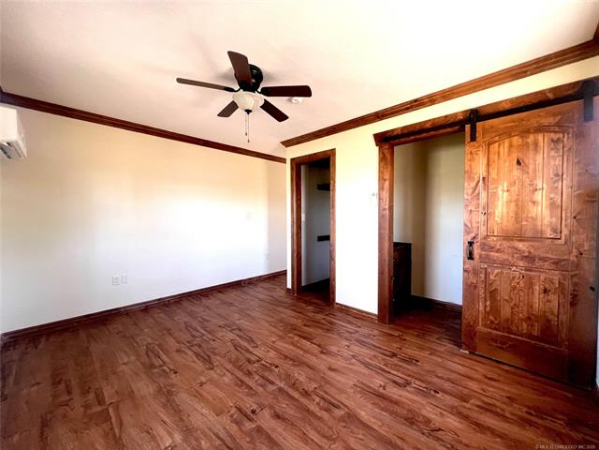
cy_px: 225
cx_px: 300
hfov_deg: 106.2
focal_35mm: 13
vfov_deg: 89.9
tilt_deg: -2.3
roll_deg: +1.0
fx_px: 225
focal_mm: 1.57
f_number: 1.8
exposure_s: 1/90
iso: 250
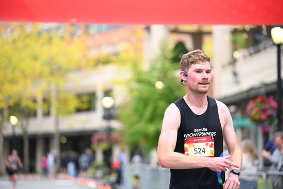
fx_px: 983
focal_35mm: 125
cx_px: 142
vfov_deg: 11.0
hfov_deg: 16.4
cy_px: 94
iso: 1250
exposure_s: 1/1250
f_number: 2.8
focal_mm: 125
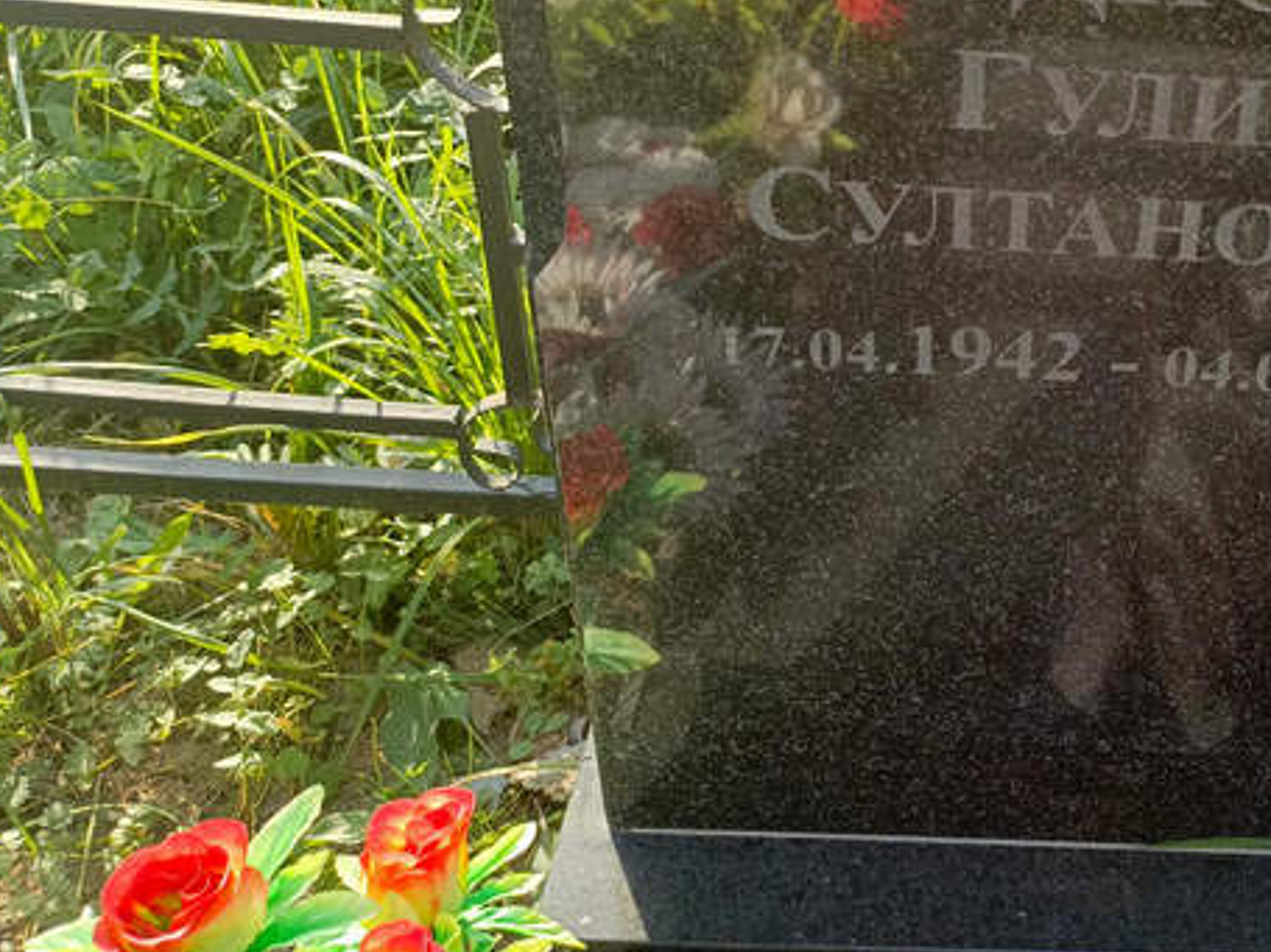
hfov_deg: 40.3
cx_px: 1098
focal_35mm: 44
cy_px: 257
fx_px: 1615
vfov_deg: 32.3
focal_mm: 4.76
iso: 112
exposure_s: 1/279
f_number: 1.69
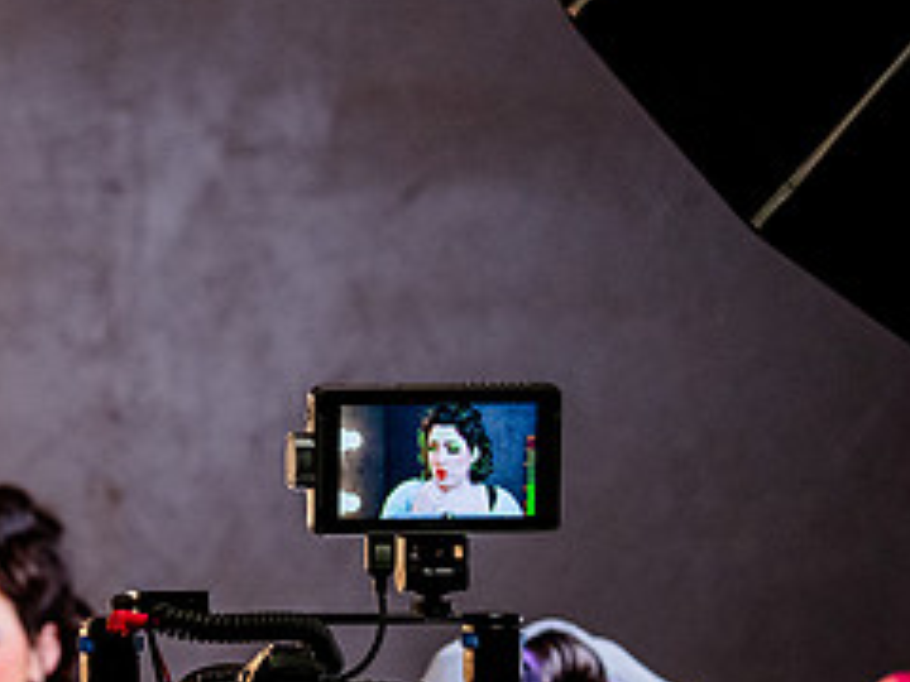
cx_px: 136
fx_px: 5310
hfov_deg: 9.8
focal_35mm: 202
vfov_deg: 7.4
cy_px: 439
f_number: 4
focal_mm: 70
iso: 1250
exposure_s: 1/200
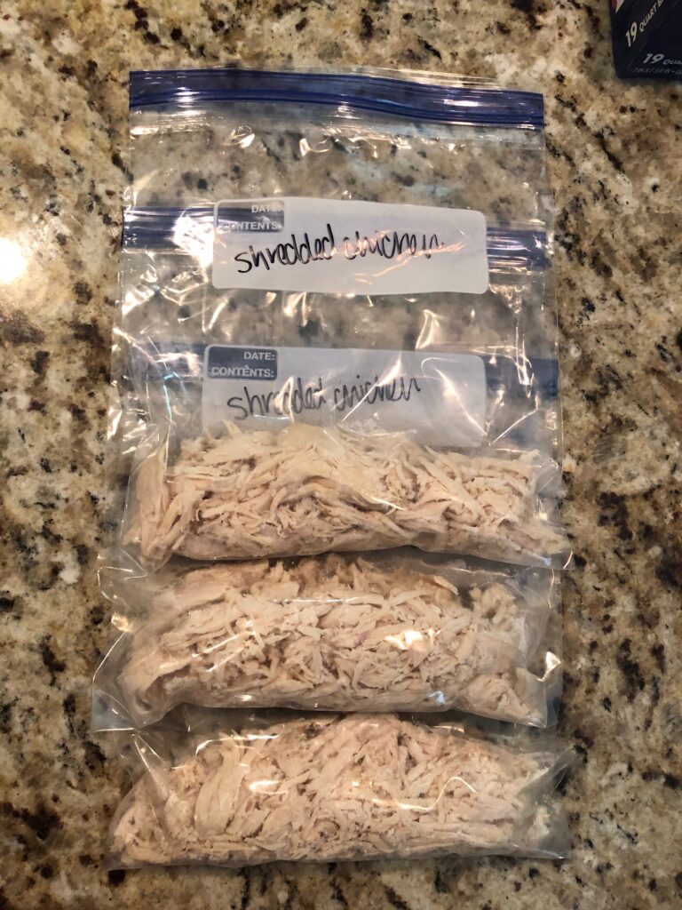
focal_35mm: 28
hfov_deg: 49.7
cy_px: 455
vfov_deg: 63.4
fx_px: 736
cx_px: 341
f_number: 1.8
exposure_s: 1/15
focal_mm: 3.99
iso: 80
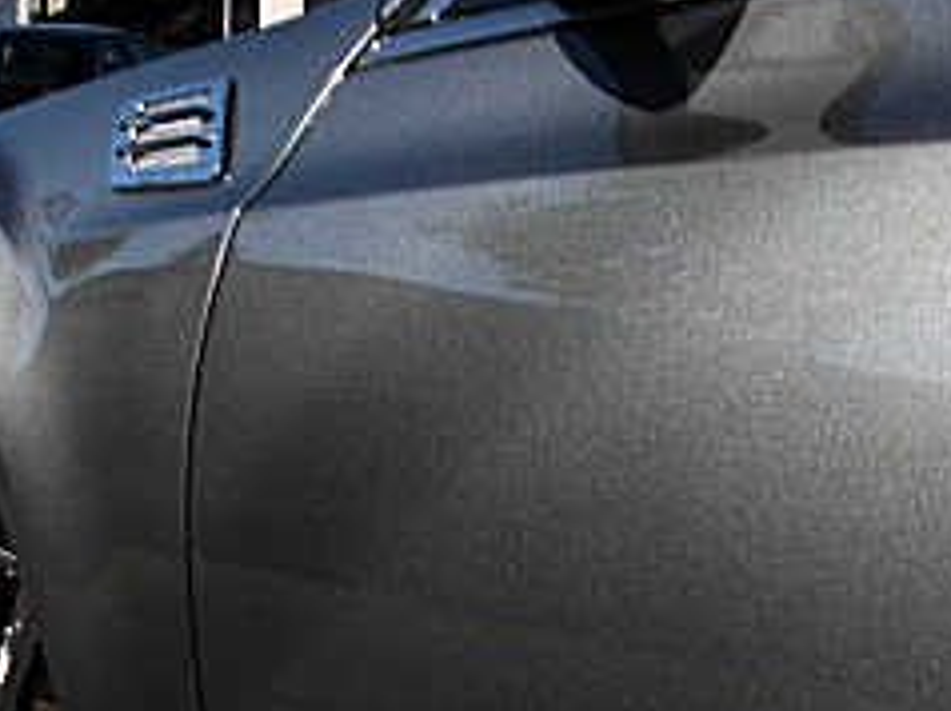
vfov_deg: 14.9
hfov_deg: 20.2
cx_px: 591
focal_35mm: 97
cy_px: 723
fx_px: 2662
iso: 50
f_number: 2.8
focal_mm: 6.3
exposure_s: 1/640
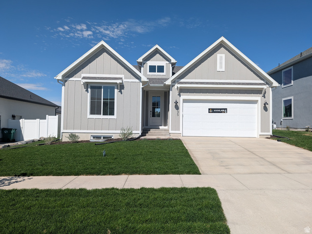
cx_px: 156
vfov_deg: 56.9
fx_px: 217
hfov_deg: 71.5
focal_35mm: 24
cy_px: 117
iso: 27
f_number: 1.68
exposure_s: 1/2193
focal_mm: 6.9
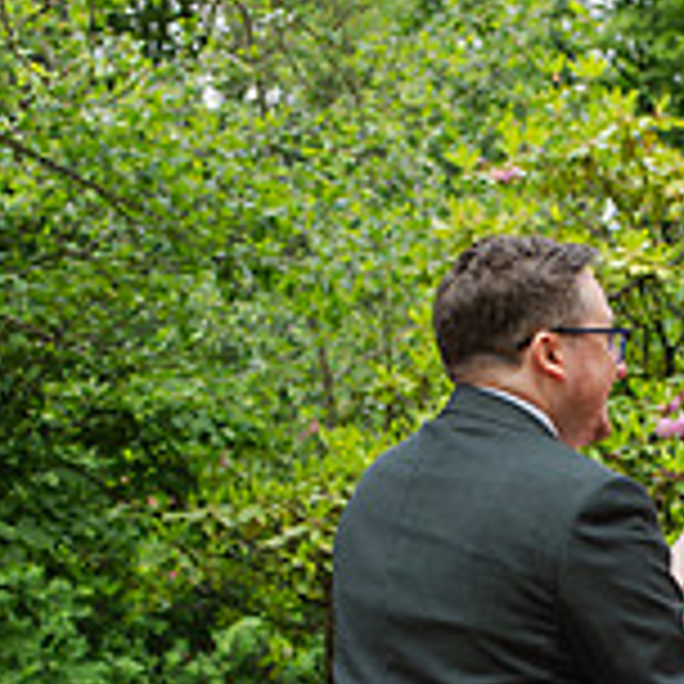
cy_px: 734
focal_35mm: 88
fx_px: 1967
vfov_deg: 19.0
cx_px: 664
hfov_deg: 19.2
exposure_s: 1/320
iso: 180
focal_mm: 35
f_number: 3.5
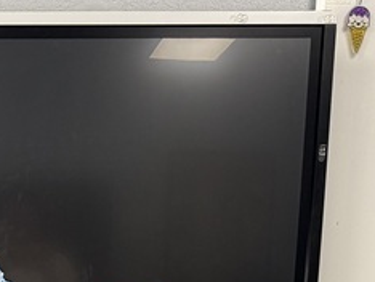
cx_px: 18
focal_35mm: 105
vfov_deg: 12.3
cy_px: 580
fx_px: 1139
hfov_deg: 18.3
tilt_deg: -15.6
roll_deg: -0.8
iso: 200
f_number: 1.78
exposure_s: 1/121
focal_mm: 6.76
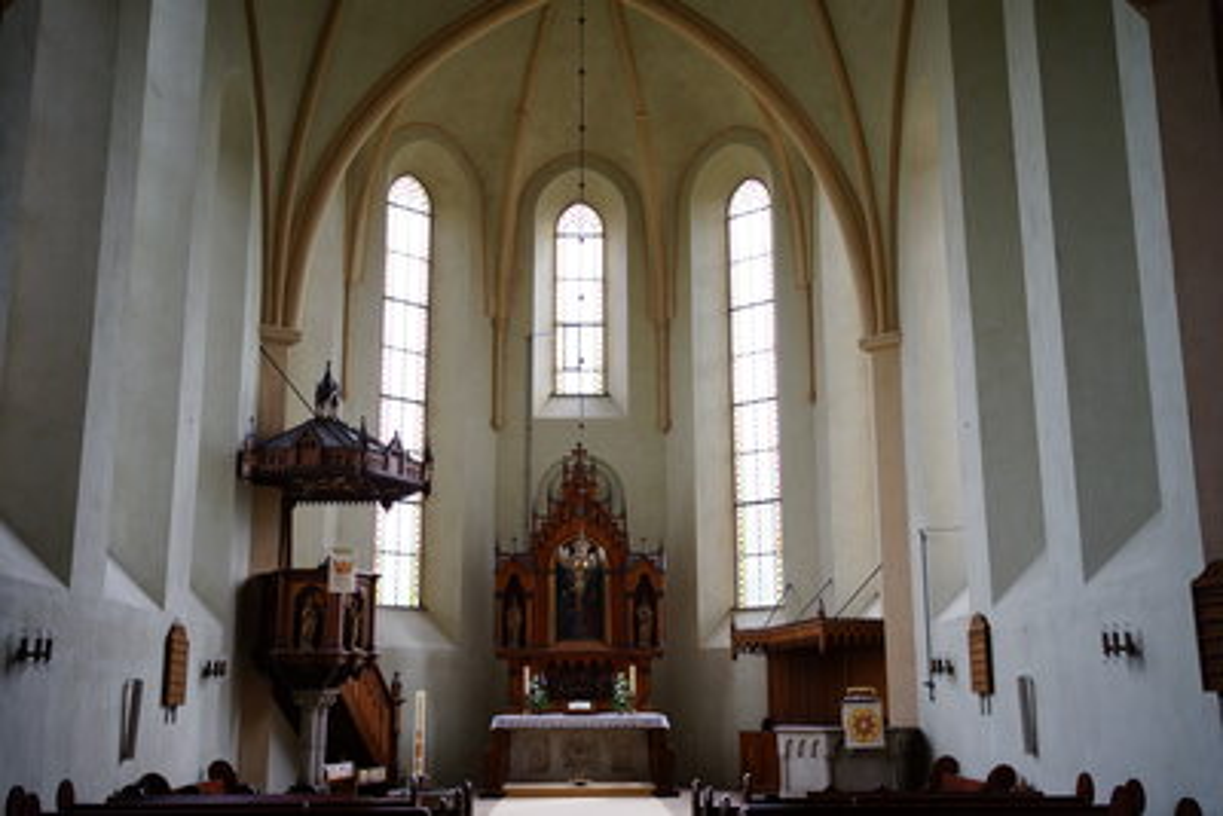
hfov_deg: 54.4
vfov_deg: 37.9
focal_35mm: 35
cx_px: 612
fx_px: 1189
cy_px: 408
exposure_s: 1/40
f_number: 3.2
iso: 100
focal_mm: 35
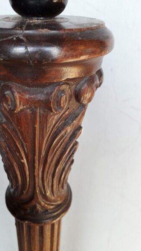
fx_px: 199
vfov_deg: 64.3
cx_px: 46
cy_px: 124
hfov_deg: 38.5
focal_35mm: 30
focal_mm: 3.6
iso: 50
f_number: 1.9
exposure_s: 1/50
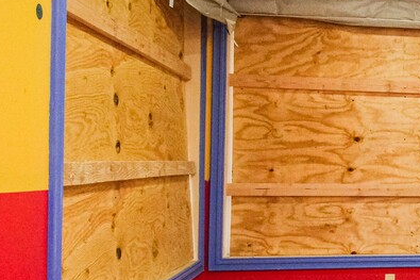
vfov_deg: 23.7
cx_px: 568
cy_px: 159
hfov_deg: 28.0
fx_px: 665
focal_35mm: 57
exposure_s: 1/60
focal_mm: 10
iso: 2500
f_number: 7.1
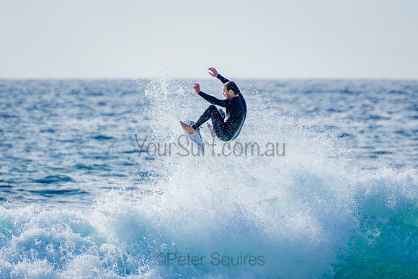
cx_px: 214
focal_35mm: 650
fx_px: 7545
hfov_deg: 3.2
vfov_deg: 2.1
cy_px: 136
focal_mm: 400
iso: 250
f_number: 5.6
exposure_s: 1/2000
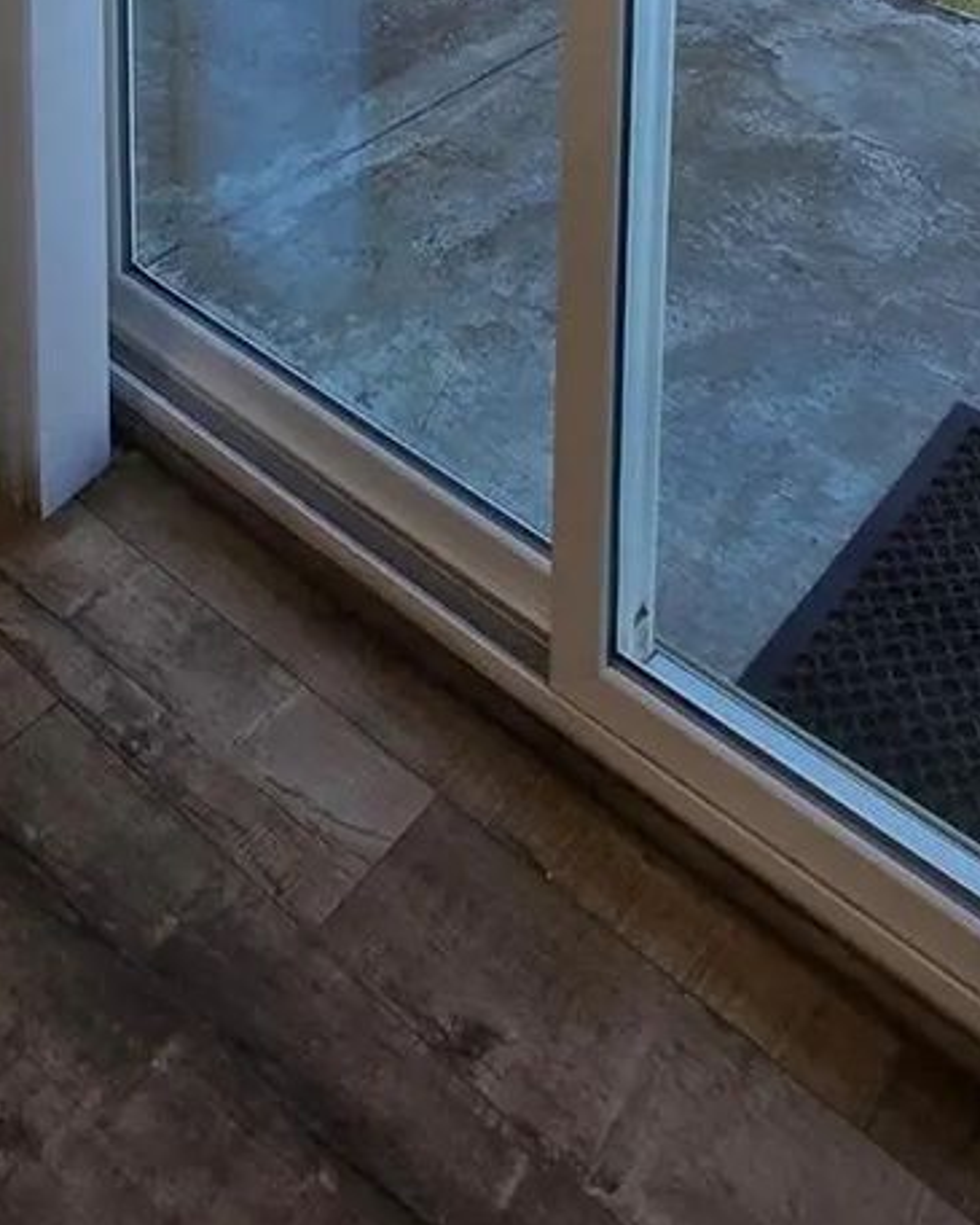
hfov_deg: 37.5
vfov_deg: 30.5
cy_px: -547
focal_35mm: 38
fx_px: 1377
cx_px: 814
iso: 50
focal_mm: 2.2
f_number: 2.2
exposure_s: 1/169
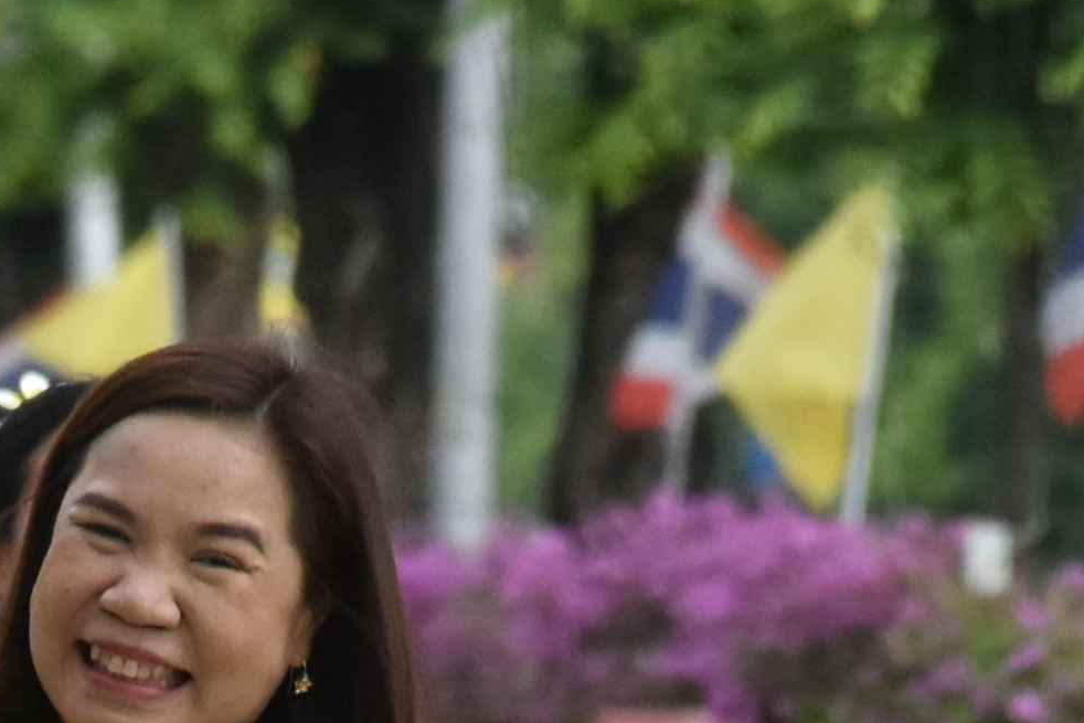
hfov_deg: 1.6
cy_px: 1414
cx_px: 14
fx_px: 38636
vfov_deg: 1.1
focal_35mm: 1283
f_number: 5.6
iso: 800
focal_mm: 140
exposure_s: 1/2000
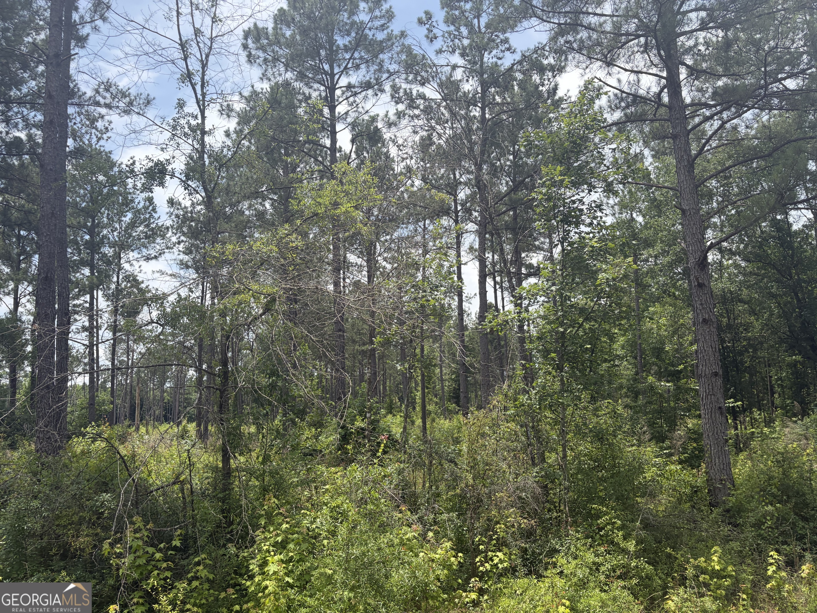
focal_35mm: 26
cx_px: 408
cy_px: 306
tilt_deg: +10.6
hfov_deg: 67.3
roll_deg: +2.6
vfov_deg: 53.1
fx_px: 614
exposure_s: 1/1953
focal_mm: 5.96
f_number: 1.6
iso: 50
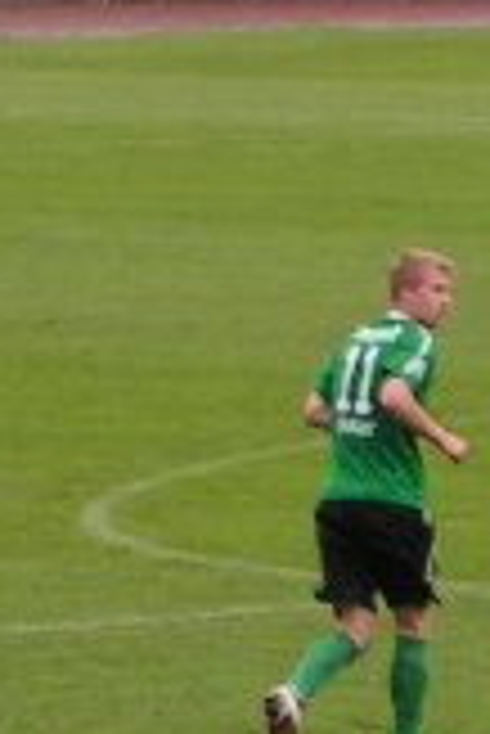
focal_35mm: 802
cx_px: -225
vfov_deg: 2.6
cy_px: -95
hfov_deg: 1.7
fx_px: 16338
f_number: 3.5
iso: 50
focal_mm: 24
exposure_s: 1/160
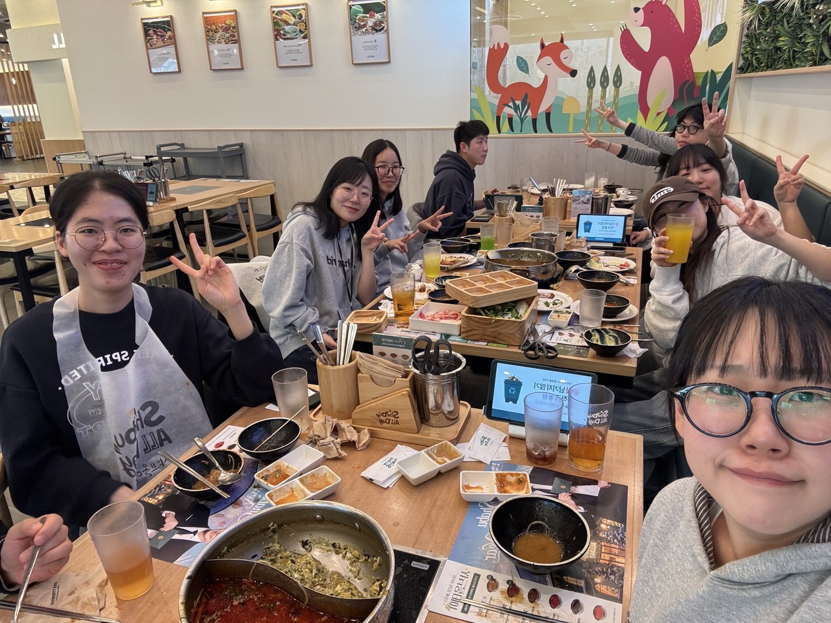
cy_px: 312
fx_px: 552
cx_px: 416
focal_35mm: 23
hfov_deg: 73.9
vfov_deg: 58.9
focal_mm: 2.69
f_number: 1.9
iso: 80
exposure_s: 1/60
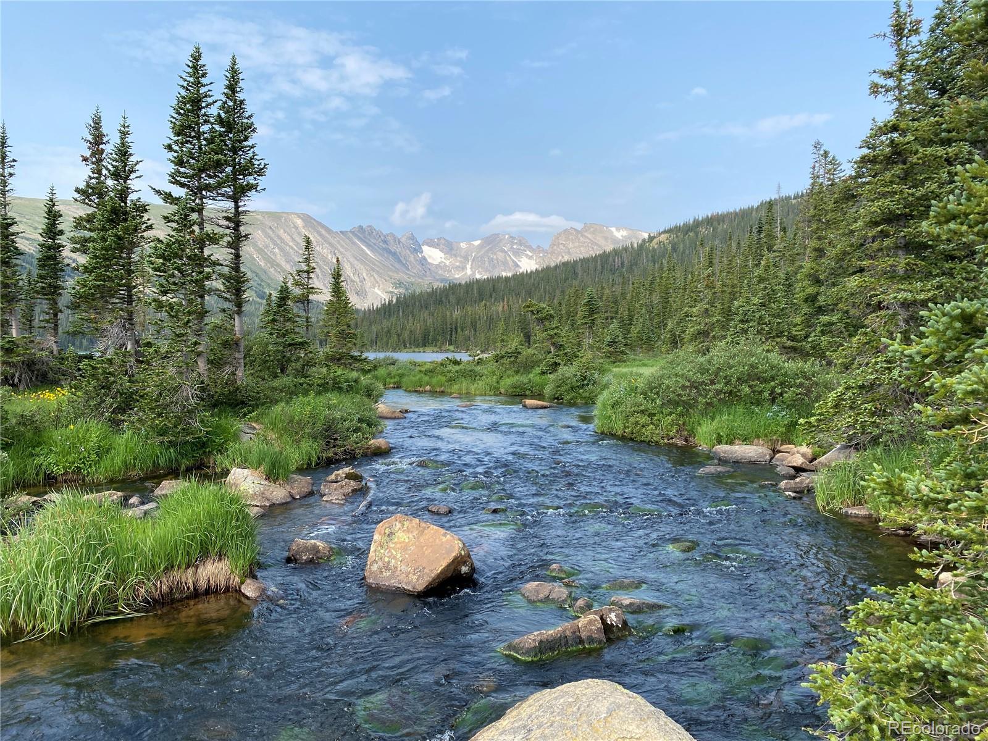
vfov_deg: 53.1
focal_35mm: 26
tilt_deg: -1.5
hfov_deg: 67.3
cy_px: 370
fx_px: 742
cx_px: 494
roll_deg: +0.4
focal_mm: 4.25
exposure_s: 1/1629
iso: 32
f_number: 1.8
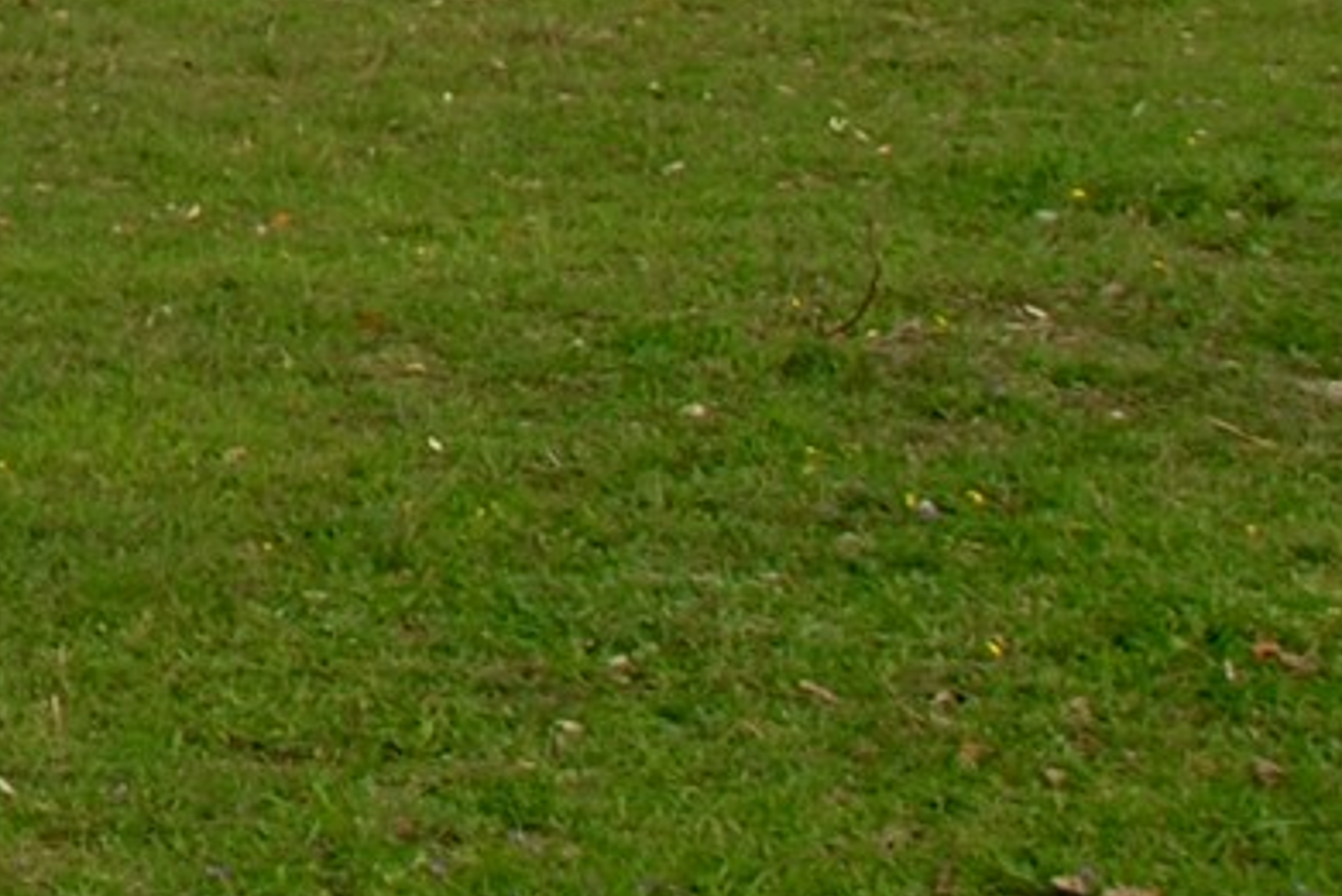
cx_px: -1594
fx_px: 6824
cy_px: -1322
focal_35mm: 183
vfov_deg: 7.0
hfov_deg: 10.1
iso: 100
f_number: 7.1
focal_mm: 22
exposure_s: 1/200
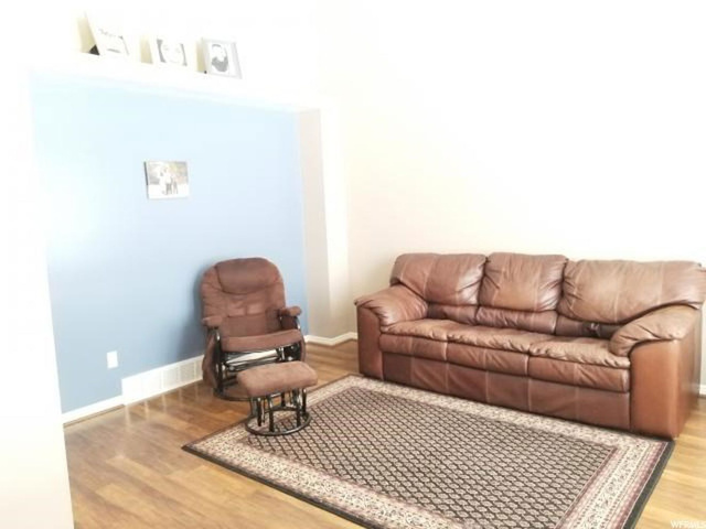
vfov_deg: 53.1
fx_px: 530
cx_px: 353
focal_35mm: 26
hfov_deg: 67.3
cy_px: 264
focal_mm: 4.25
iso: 800
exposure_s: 1/40
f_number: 1.7
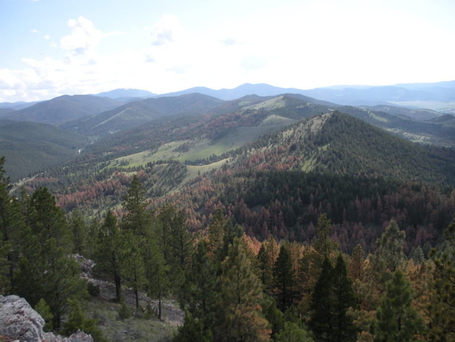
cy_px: 171
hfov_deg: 51.4
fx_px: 473
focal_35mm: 36
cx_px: 228
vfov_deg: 39.7
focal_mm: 6.3
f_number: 3.5
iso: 64
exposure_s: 1/414
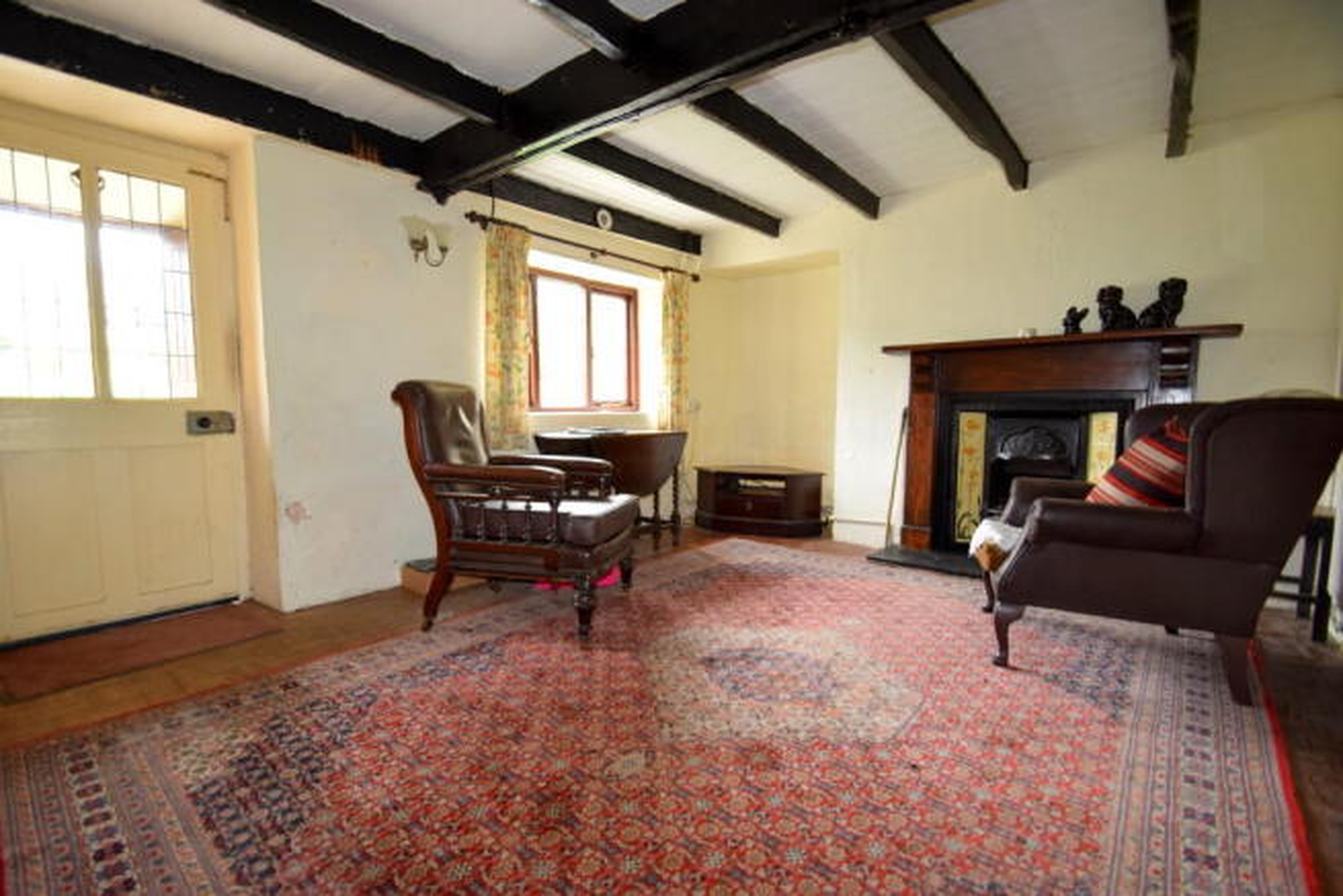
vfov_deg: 77.4
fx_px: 560
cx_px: 672
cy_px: 448
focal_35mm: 15
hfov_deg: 100.4
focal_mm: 10
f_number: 4
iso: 800
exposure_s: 1/60
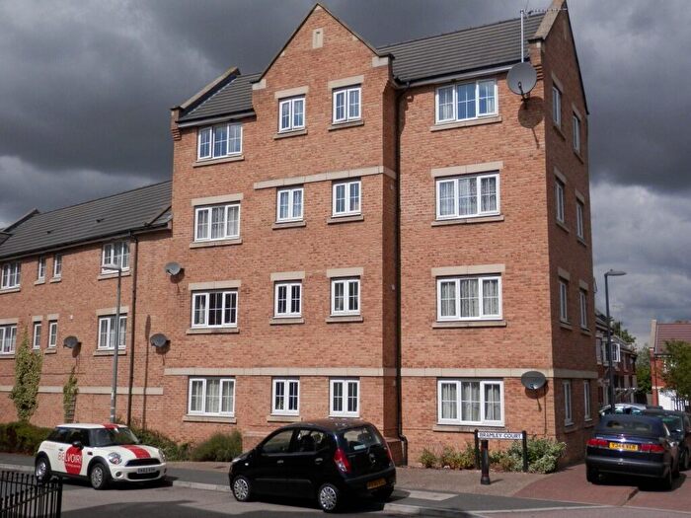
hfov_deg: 50.1
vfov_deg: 38.7
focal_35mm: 37
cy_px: 259
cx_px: 346
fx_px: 739
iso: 160
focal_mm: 6.6
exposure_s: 1/400
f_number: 10.1
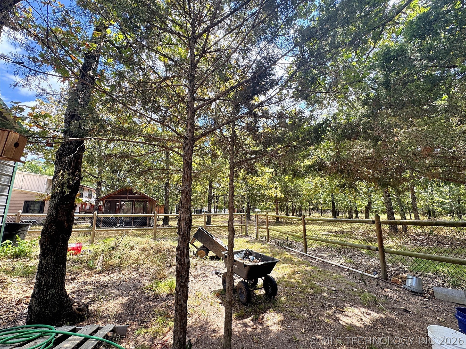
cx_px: 233
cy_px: 174
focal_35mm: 14
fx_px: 188
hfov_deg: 102.1
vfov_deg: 85.7
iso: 40
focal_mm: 2.2
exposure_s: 1/296
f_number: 2.2
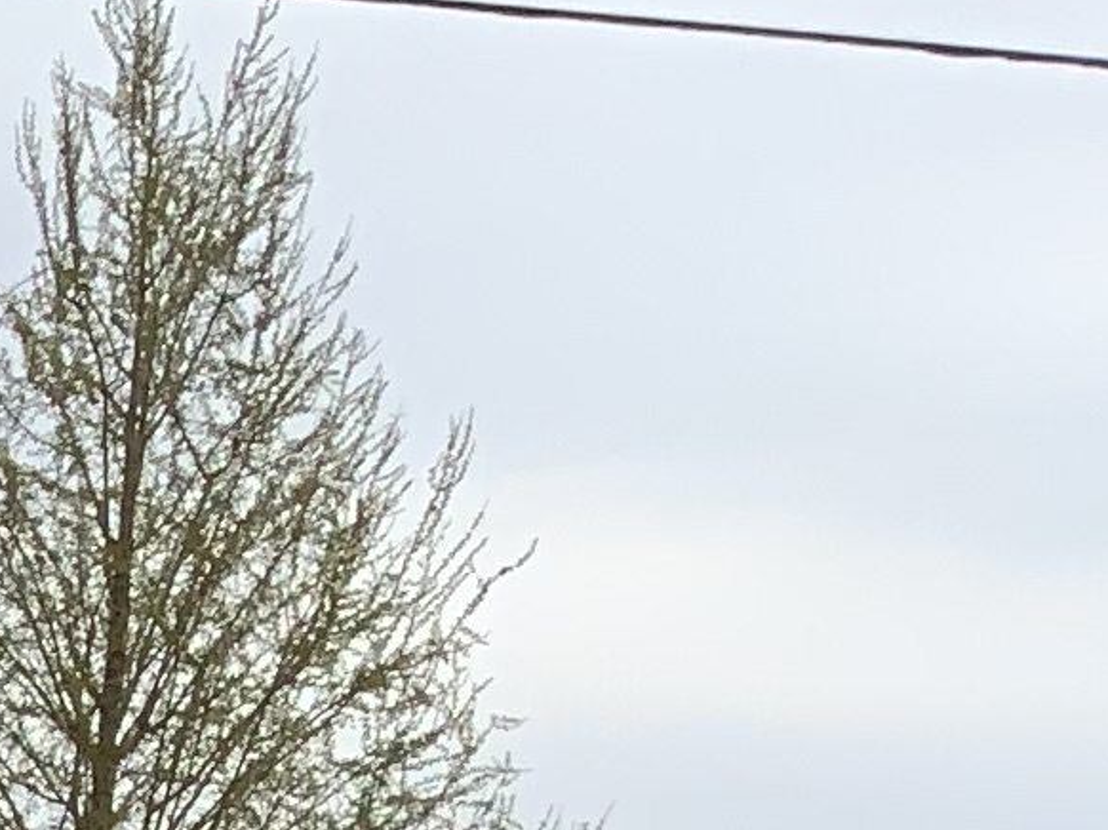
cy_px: 2856
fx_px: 6431
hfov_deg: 7.9
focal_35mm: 201
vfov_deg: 6.5
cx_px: -2690
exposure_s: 1/586
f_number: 1.8
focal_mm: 3
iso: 16
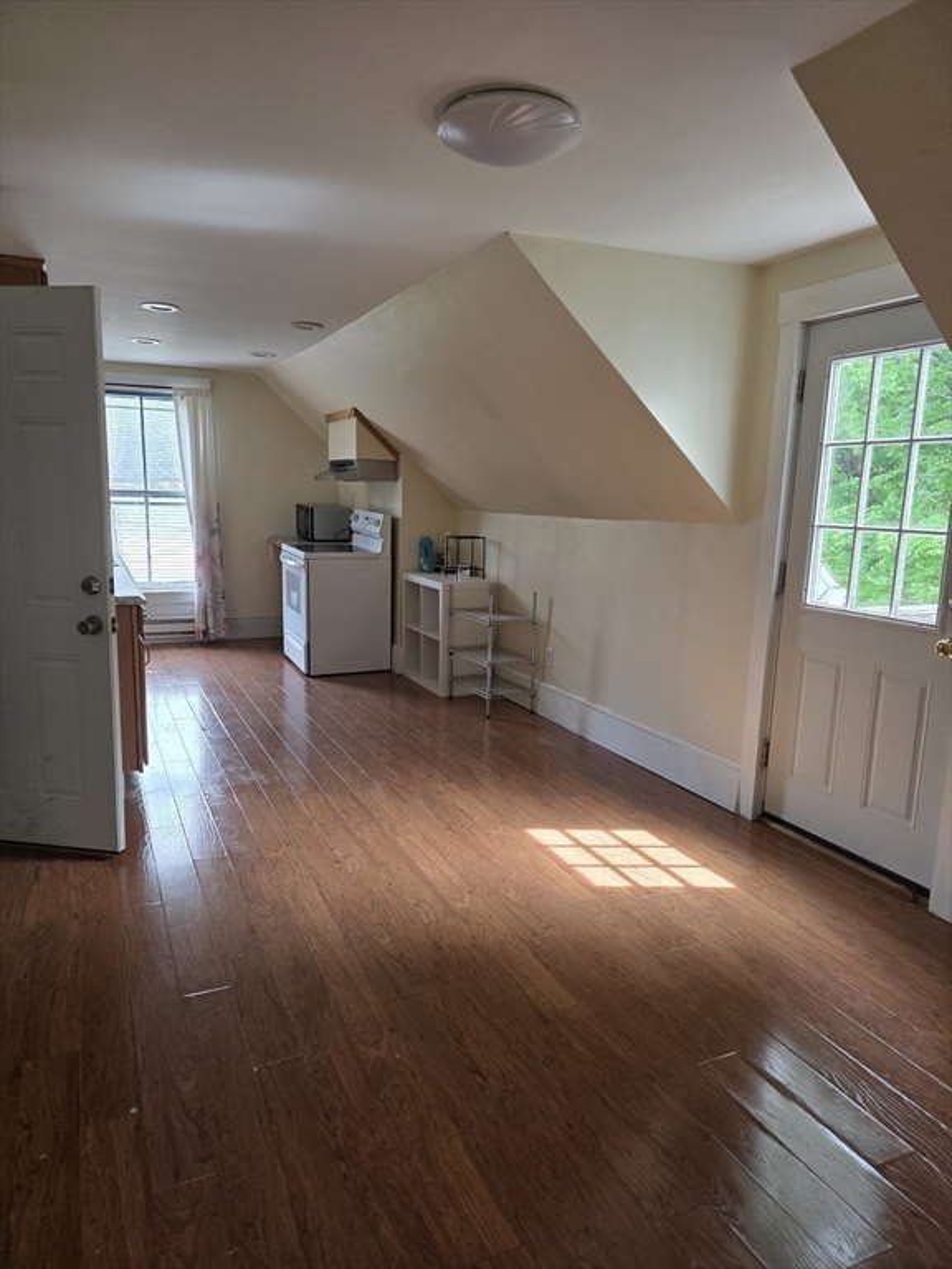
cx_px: 476
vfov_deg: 73.9
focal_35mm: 23
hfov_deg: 58.9
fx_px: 843
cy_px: 634
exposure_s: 1/180
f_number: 1.7
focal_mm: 6.3
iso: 100
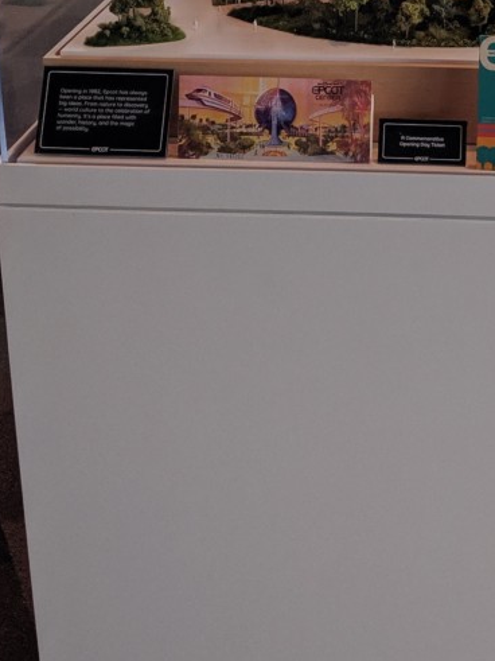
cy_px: -59
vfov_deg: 27.1
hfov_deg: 21.7
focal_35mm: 66
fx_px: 1259
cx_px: 445
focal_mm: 4.44
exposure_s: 1/120
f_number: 1.8
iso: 51
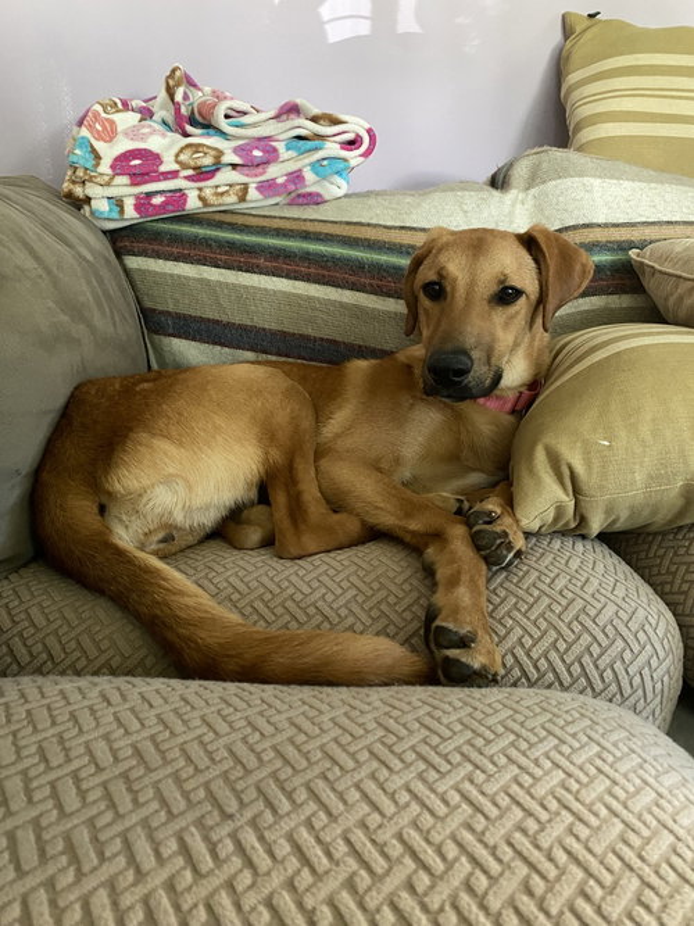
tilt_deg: -14.2
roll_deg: +1.6
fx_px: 695
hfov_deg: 53.0
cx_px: 347
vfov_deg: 67.3
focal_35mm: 26
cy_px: 463
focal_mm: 4.25
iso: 500
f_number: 1.8
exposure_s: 1/30
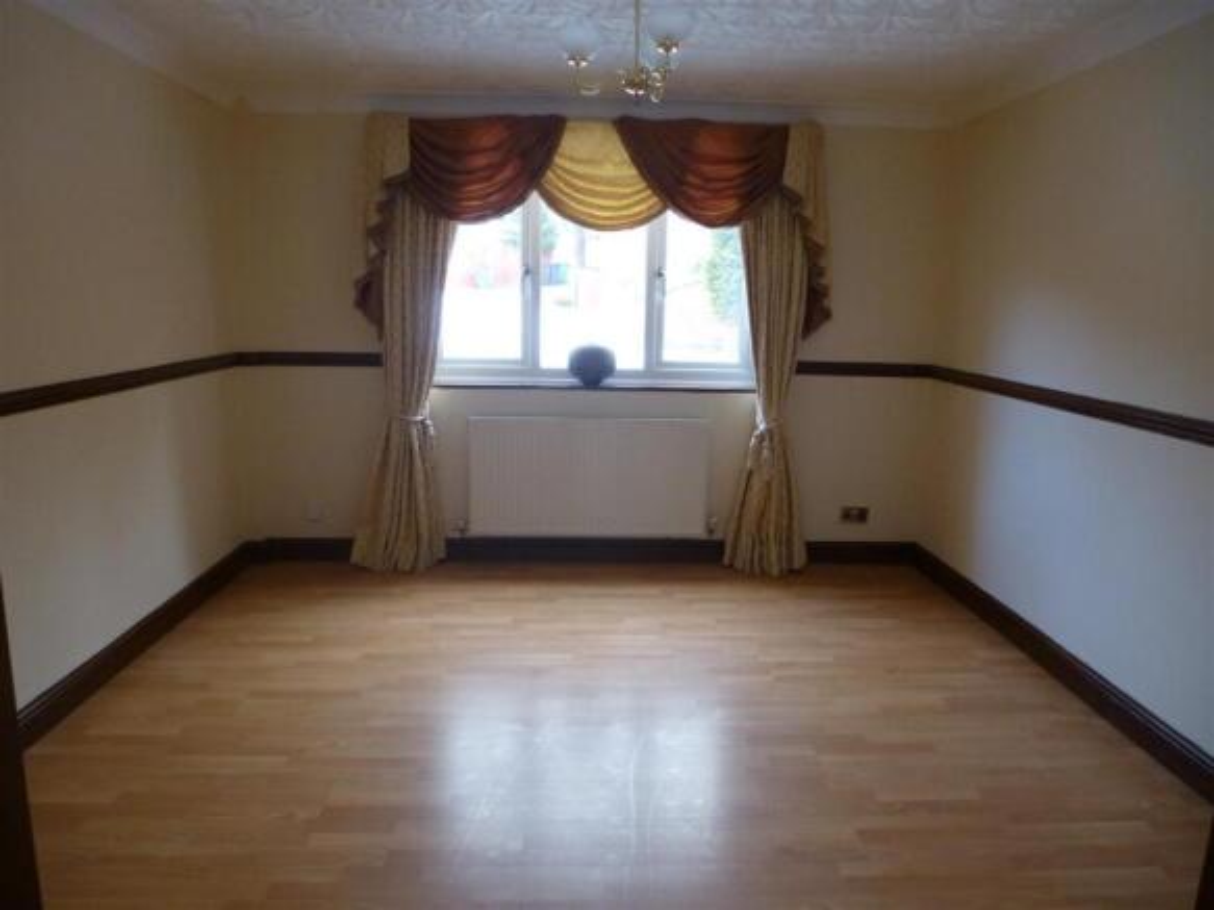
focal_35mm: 24
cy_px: 455
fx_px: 842
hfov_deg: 71.6
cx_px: 607
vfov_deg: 56.8
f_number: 3.3
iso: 400
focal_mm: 4.3
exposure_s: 1/60
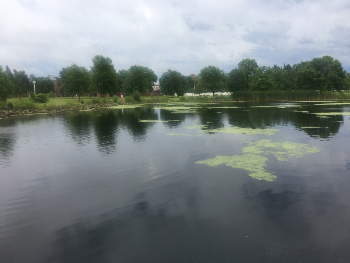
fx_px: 293
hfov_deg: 61.7
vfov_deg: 48.2
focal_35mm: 29
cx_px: 175
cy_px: 132
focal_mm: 4.15
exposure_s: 1/561
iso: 25
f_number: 2.2
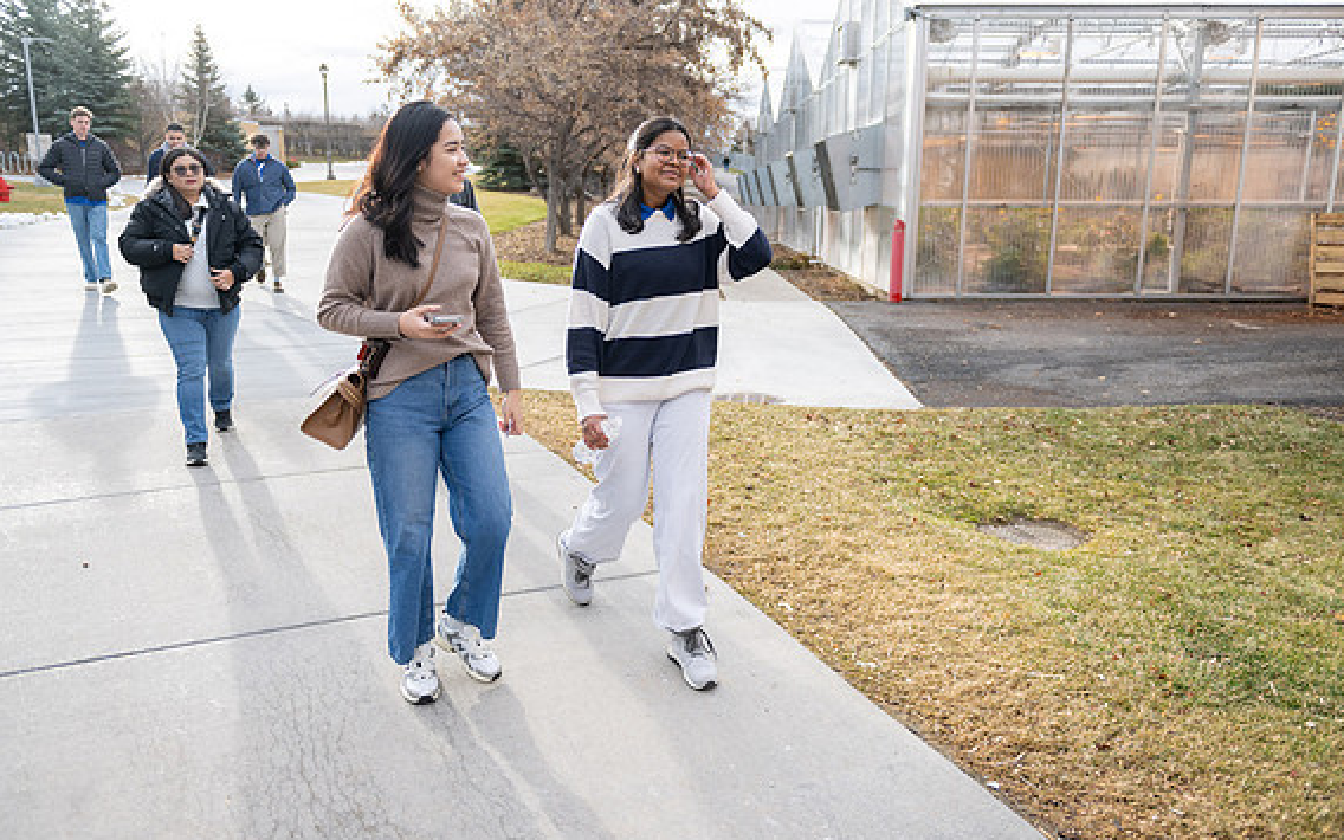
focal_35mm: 25
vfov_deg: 49.3
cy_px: 399
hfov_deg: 72.5
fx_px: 916
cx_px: 665
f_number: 2.8
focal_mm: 24
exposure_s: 1/2000
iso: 400
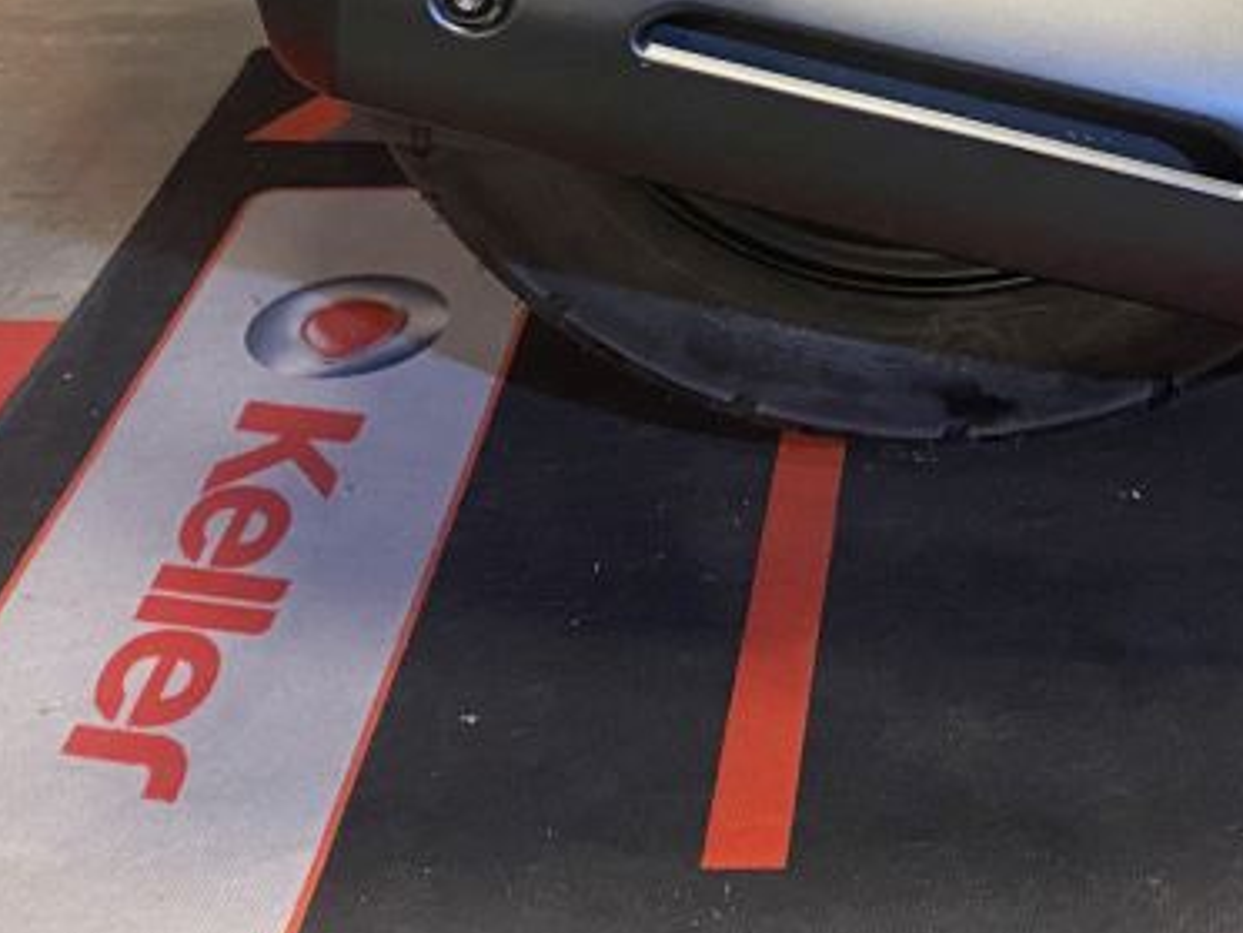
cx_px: 1159
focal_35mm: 74
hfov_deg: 25.4
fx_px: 2657
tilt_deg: -16.6
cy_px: -359
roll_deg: -0.8
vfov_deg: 18.2
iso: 250
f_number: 1.8
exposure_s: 1/50
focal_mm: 4.25
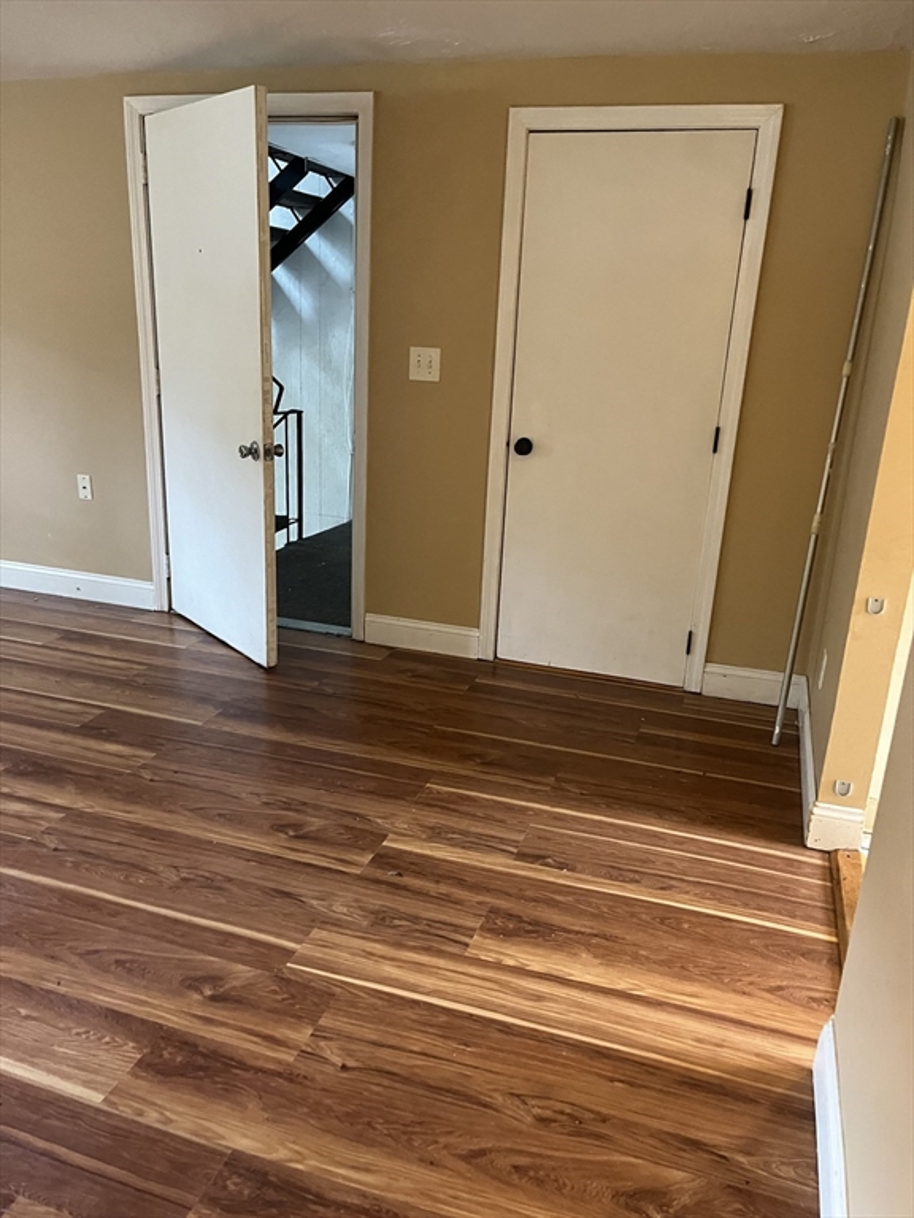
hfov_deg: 53.1
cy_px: 609
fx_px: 915
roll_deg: -2.1
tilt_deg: -19.2
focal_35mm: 26
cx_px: 457
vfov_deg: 67.3
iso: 500
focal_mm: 5.1
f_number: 1.6
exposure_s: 1/40
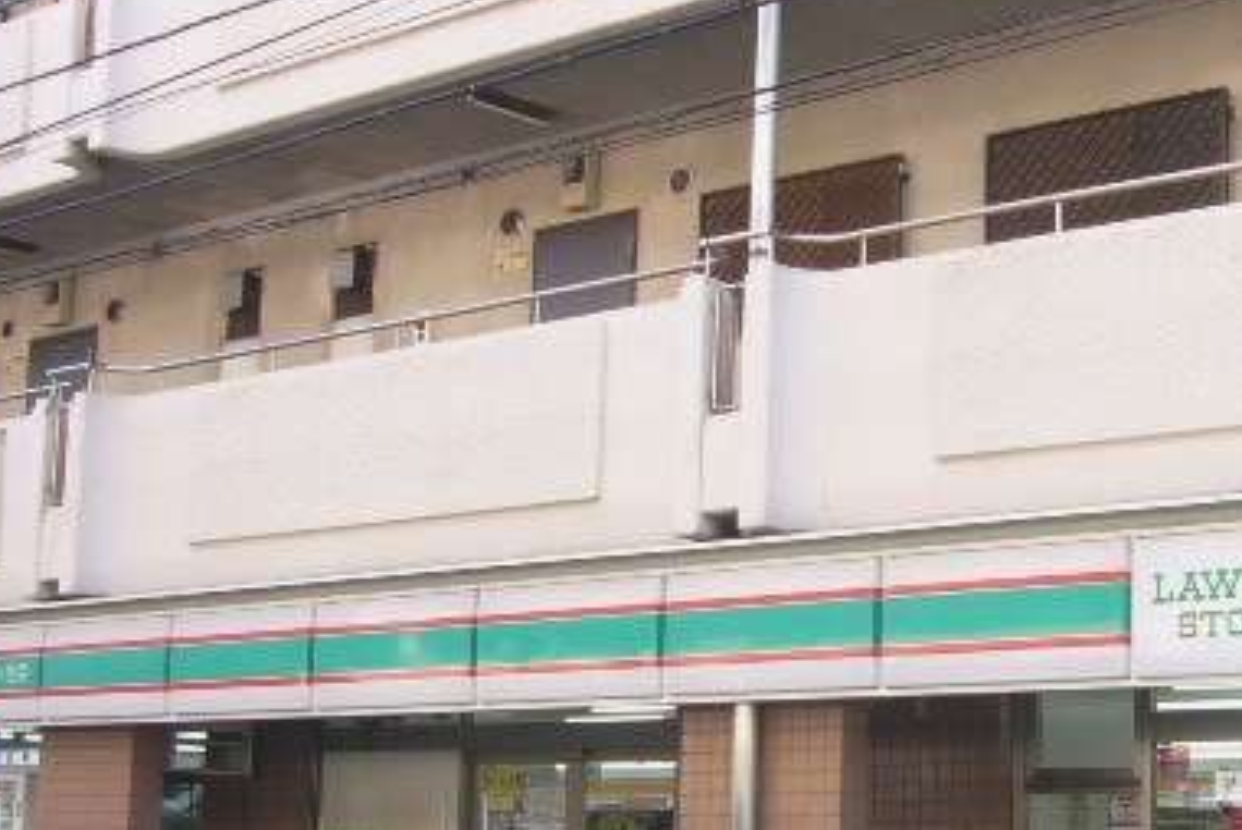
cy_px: 634
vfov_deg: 19.3
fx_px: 2417
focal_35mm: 70
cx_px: 948
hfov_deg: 28.4
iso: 80
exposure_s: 1/125
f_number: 2.8
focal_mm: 4.7
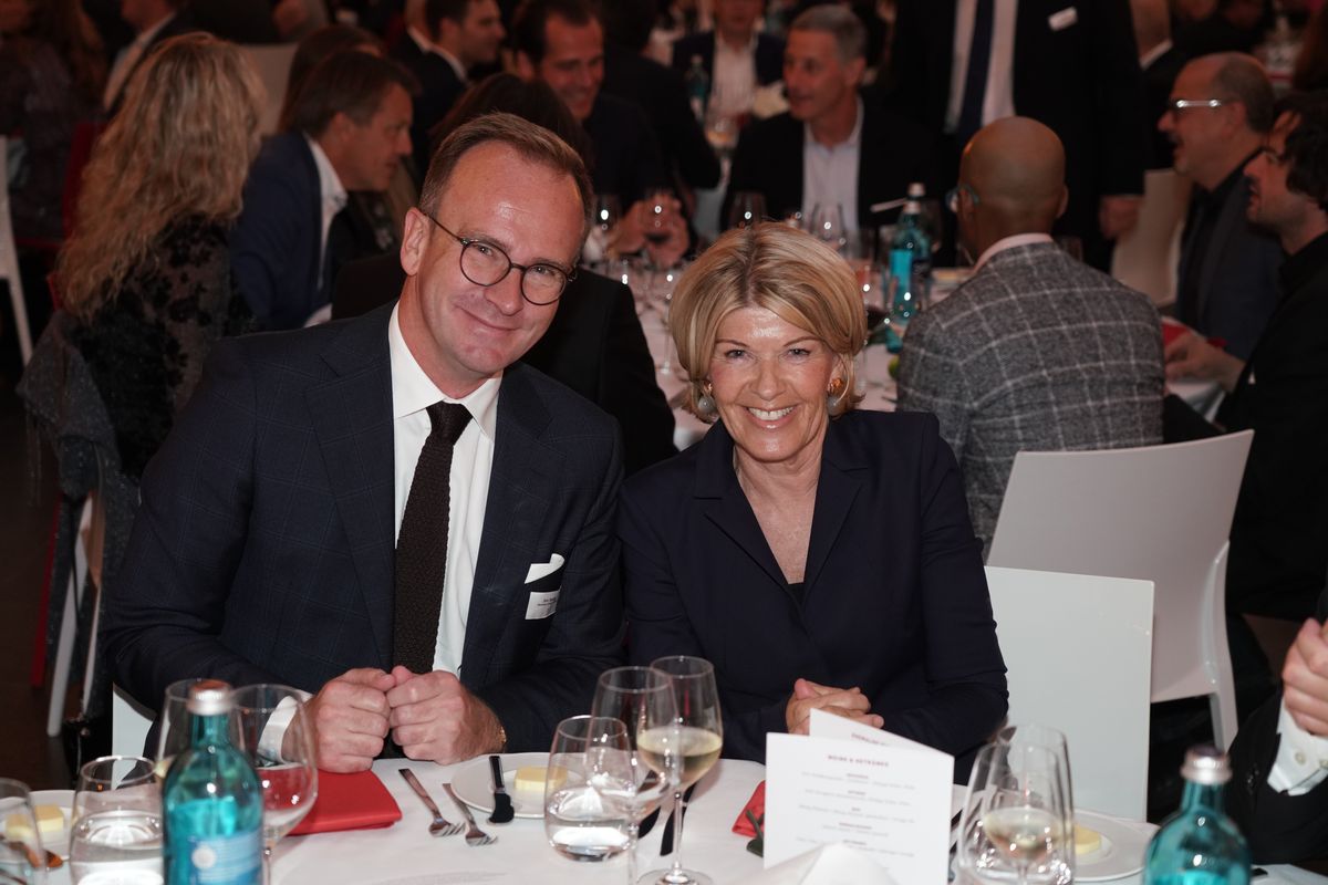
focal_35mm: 61
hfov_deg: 32.9
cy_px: 442
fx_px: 2250
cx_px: 664
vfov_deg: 22.3
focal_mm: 61
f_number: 4.5
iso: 1600
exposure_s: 1/50
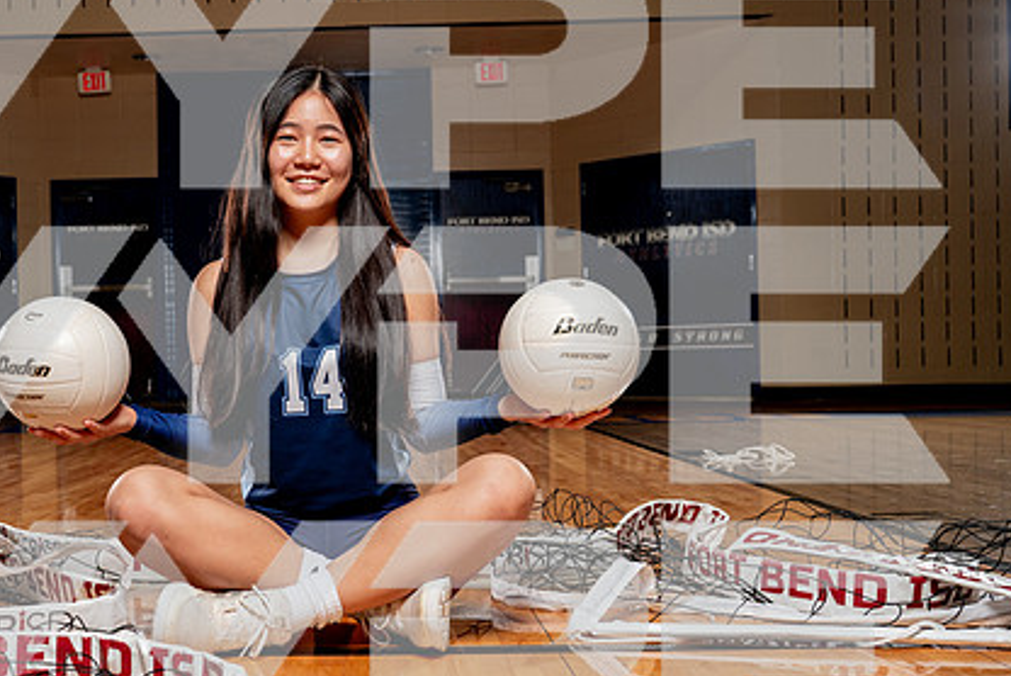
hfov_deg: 42.1
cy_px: 356
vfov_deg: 29.3
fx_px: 1293
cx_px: 331
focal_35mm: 46
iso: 200
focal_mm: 33
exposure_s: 1/250
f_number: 5.6
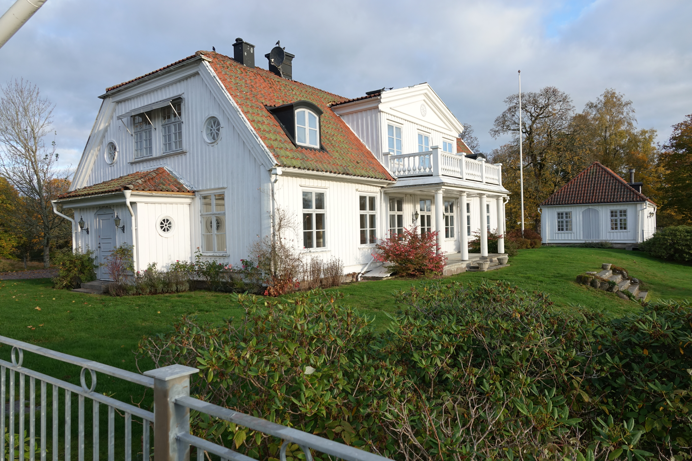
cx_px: 346
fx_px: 461
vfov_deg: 53.1
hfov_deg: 73.7
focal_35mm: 24
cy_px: 230
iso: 100
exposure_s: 1/640
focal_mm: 8.87
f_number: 2.5
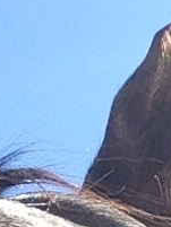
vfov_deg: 8.6
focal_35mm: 210
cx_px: 345
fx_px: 1382
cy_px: 526
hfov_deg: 6.8
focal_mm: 2.15
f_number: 2.4
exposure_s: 1/636
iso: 50
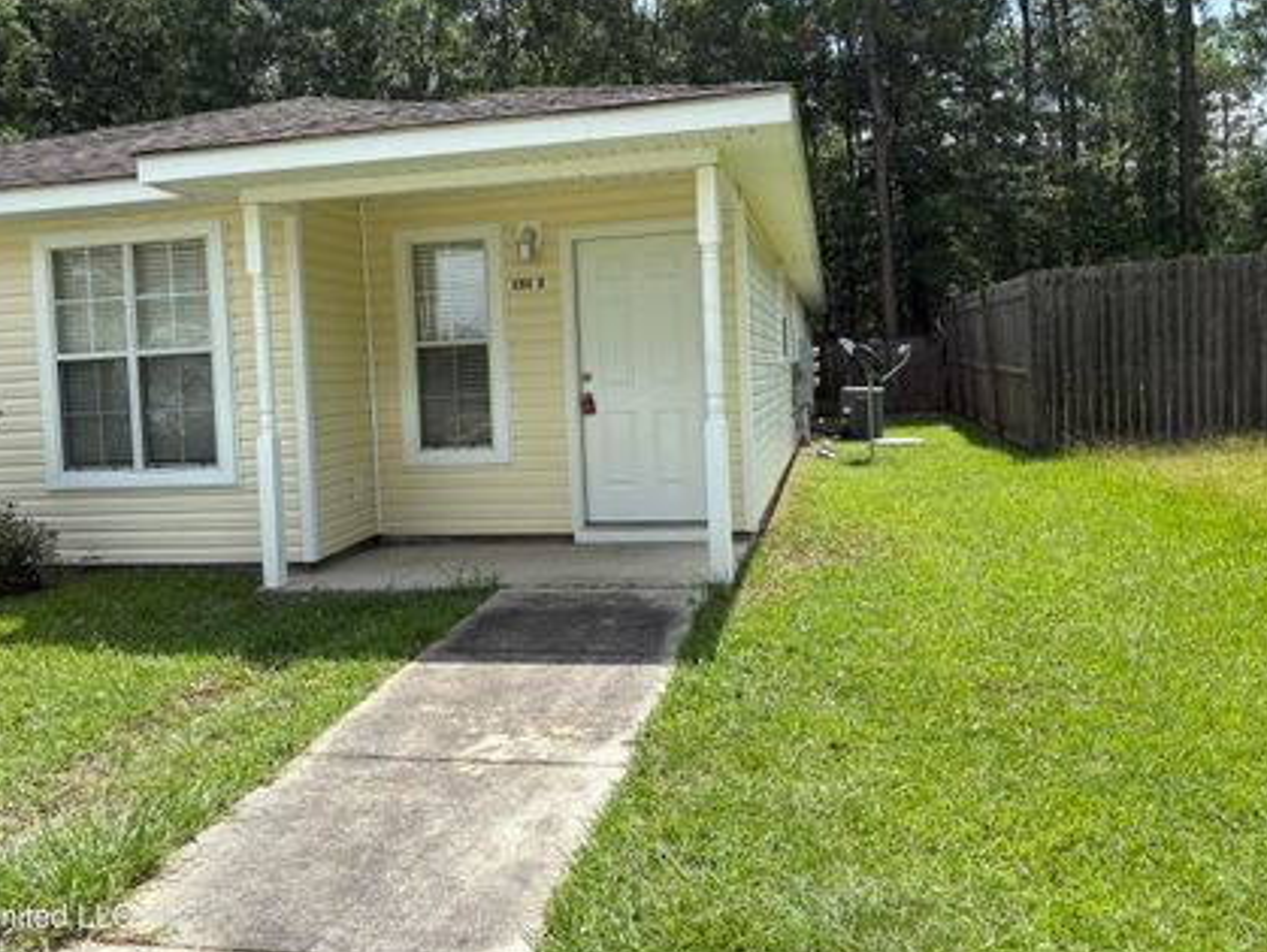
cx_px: 553
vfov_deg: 45.4
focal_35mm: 31
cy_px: 400
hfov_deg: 58.1
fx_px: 1136
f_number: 1.6
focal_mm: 5.96
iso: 50
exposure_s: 1/1901
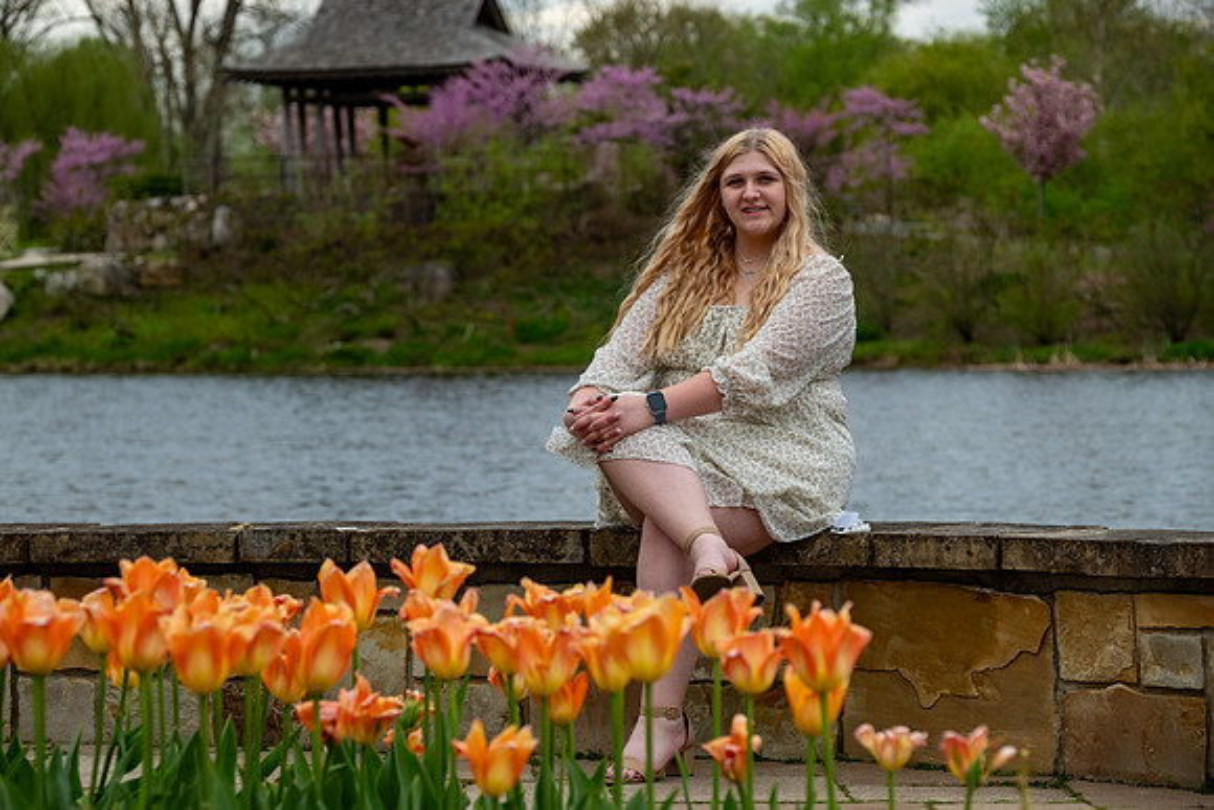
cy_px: 405
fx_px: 4250
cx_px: 607
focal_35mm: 126
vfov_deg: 10.9
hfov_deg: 16.3
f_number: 5
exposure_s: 1/400
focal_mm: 83.8
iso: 250
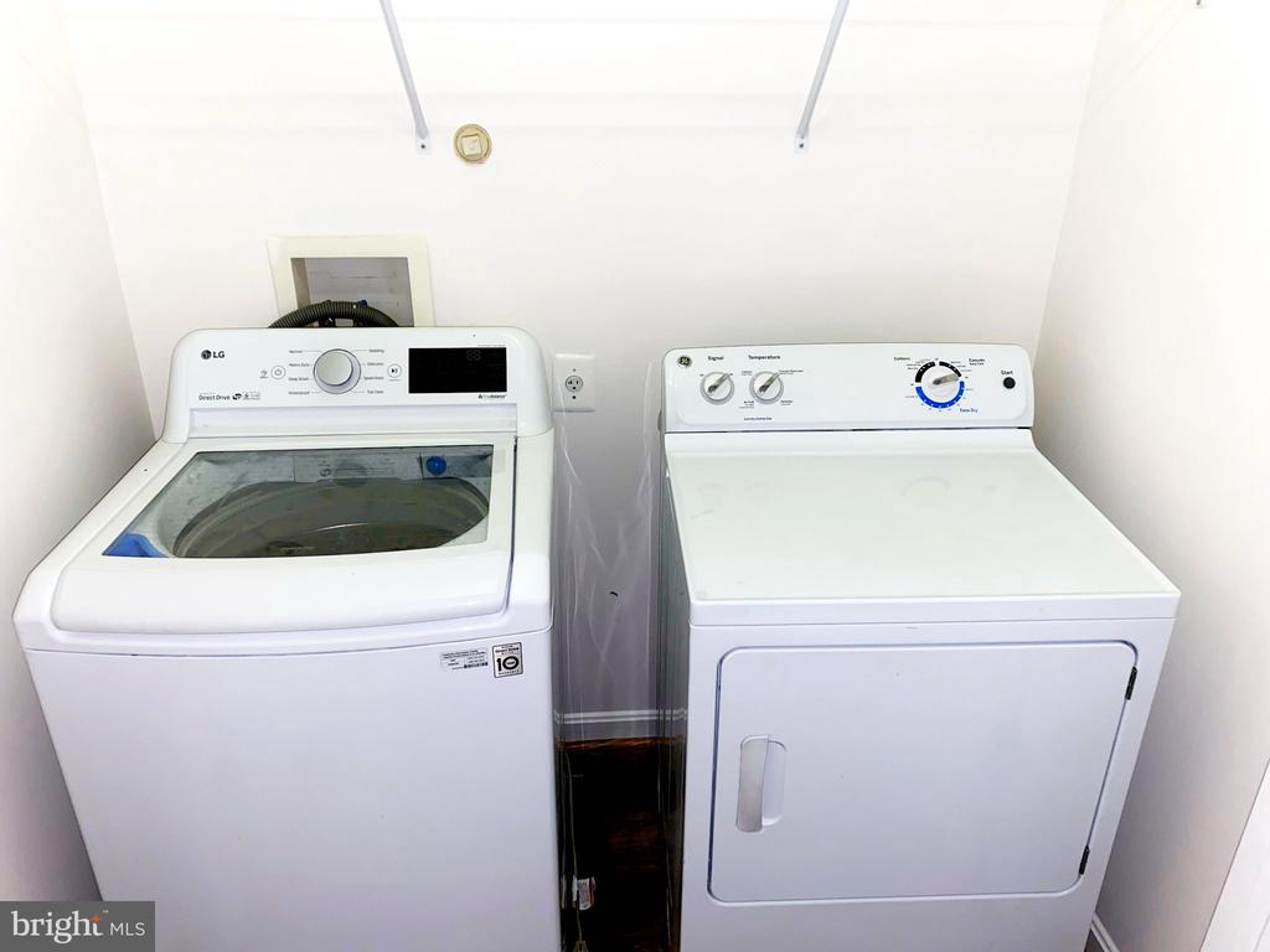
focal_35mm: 26
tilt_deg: -25.7
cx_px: 635
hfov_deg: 67.3
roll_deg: -1.1
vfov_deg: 53.1
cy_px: 476
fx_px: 954
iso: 40
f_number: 1.8
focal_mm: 4.25
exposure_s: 1/23
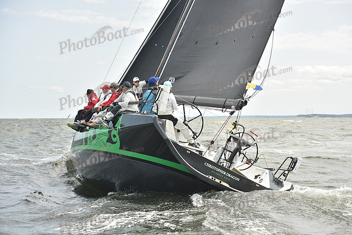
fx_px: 685
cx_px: 176
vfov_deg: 19.5
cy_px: 118
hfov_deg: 28.8
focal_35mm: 70
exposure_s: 1/800
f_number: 5.6
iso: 250
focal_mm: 70
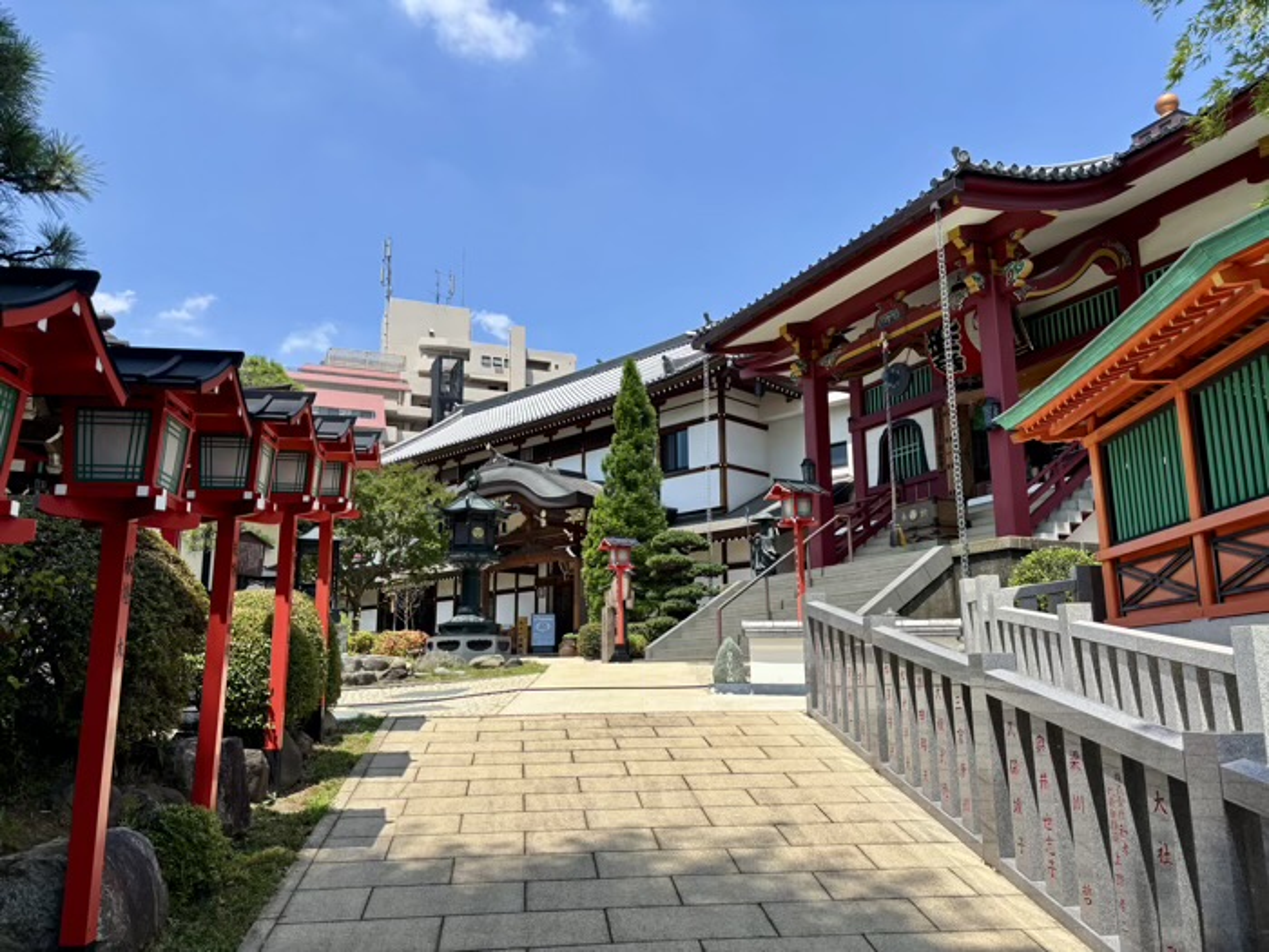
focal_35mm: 26
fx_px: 953
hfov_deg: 67.3
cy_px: 476
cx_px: 634
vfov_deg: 53.1
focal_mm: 5.96
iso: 50
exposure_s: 1/2857
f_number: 1.6
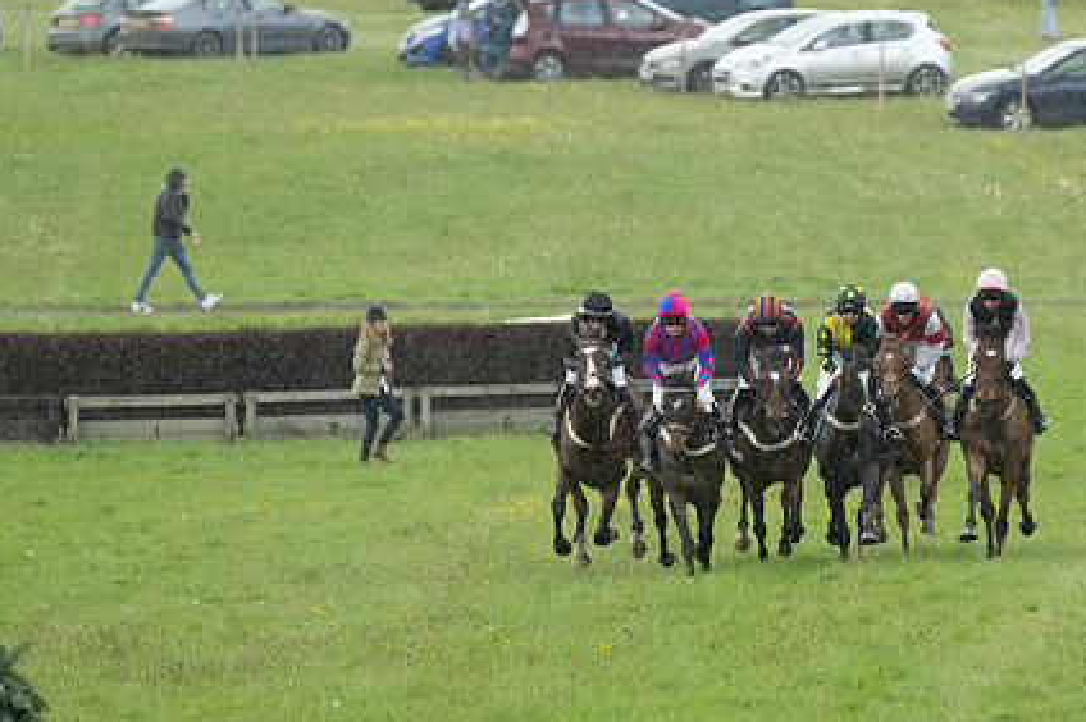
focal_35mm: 513
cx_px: 740
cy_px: 484
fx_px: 15463
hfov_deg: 4.0
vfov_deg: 2.7
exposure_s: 1/1000
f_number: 4
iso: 2000
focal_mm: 250
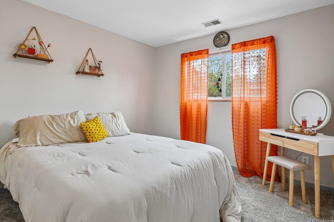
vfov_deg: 68.7
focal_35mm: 18
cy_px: 108
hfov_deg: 91.5
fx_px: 163
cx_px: 166
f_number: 8
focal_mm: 11
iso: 250
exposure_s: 1/30
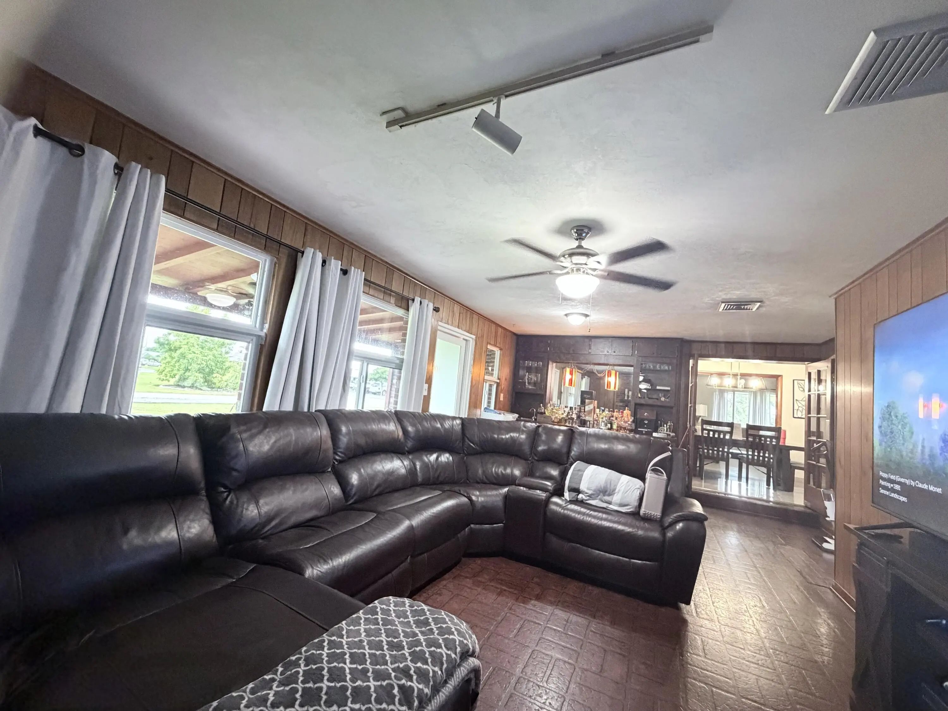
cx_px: 474
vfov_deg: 85.7
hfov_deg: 102.1
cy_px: 356
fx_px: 383
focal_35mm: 14
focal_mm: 2.22
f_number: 2.2
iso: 800
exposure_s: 1/60
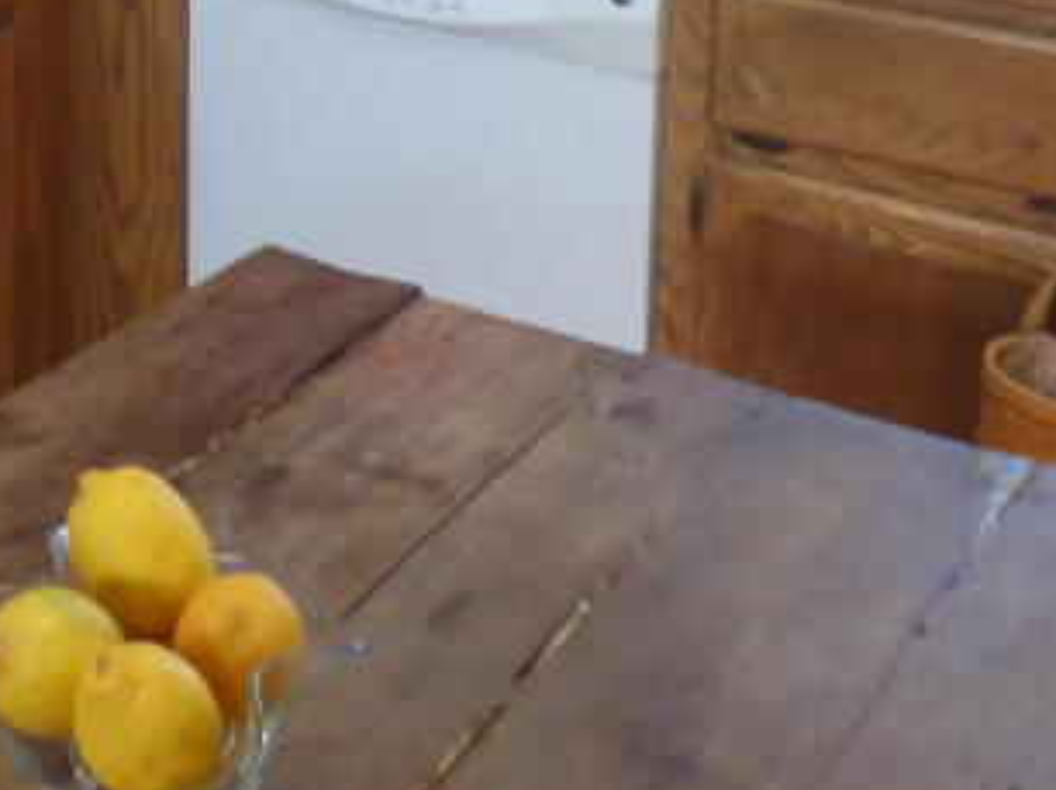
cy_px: -376
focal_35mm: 67
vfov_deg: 19.3
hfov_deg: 28.3
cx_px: 179
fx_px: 2042
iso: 320
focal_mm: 3.58
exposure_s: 1/60
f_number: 2.8
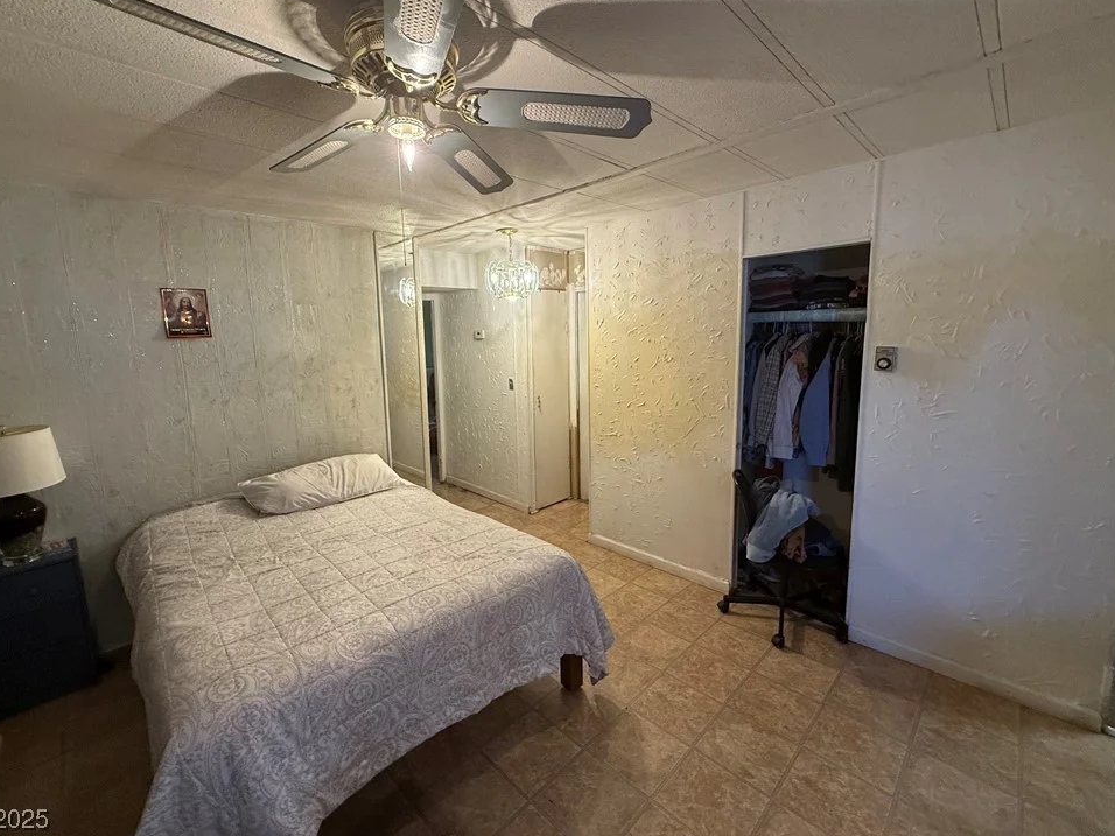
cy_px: 398
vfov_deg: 81.7
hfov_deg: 98.1
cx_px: 528
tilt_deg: -7.3
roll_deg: +2.3
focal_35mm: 15
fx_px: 483
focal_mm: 2.22
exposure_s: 1/60
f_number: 2.2
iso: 250
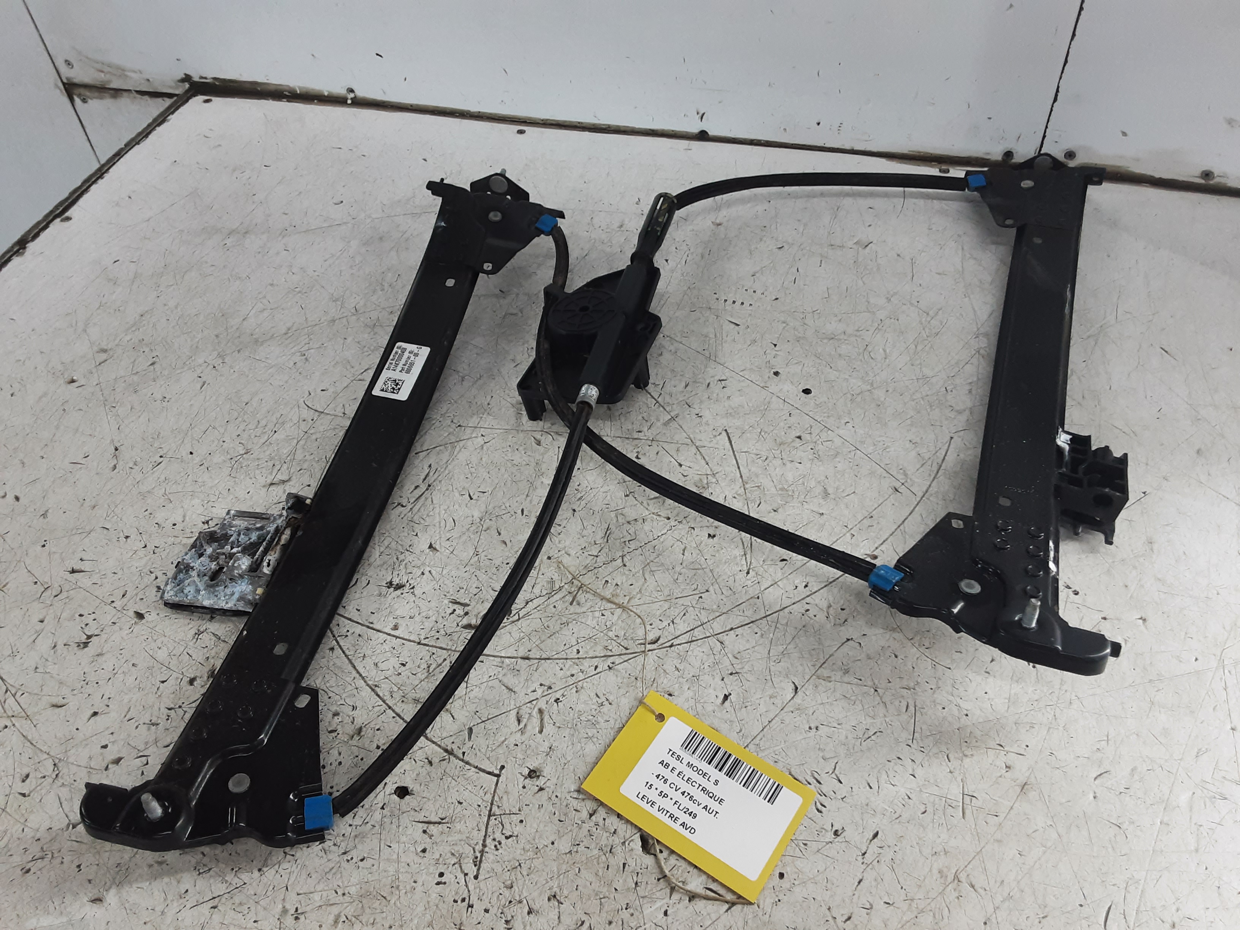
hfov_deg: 65.3
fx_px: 967
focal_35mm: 27
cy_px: 465
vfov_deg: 51.4
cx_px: 620
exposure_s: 1/50
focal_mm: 2.91
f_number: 1.9
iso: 100
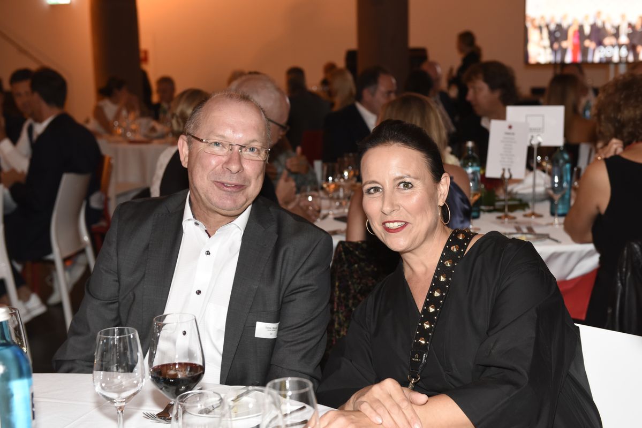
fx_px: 999
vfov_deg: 24.2
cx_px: 321
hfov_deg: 35.6
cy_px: 214
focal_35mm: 56
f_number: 4.5
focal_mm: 56
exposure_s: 1/80
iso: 1600
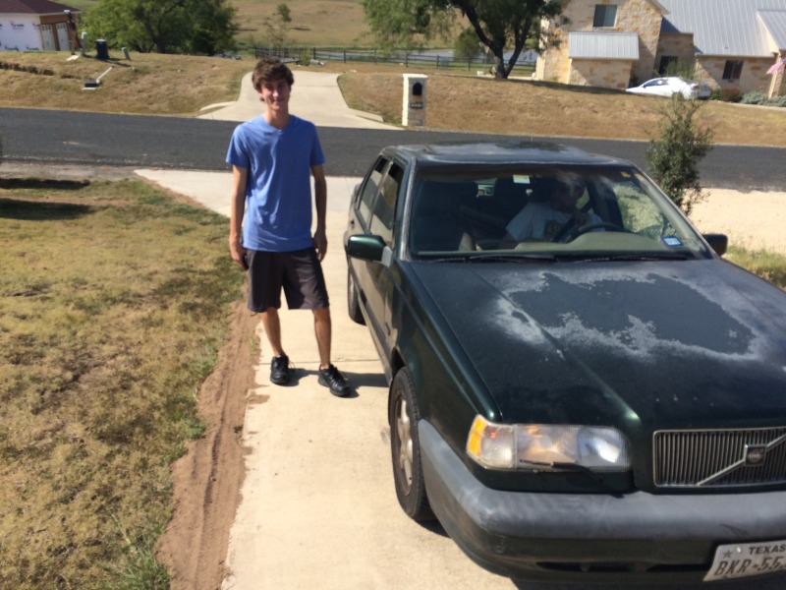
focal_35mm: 29
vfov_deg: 48.2
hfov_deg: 61.7
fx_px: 658
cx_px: 393
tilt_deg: -23.4
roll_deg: -0.6
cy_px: 295
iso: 32
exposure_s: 1/2283
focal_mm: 4.15
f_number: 2.2
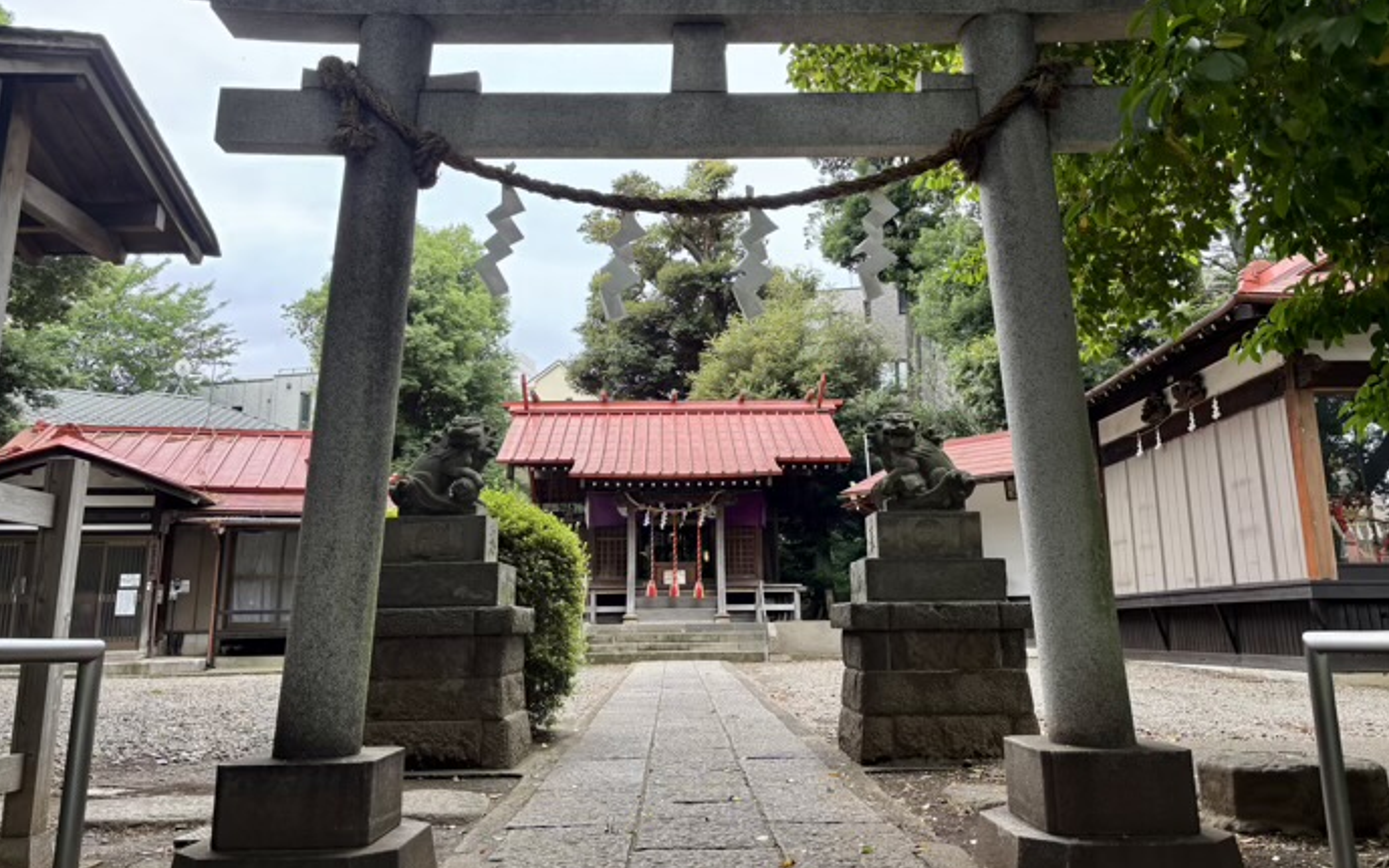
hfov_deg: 66.5
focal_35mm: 28
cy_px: 392
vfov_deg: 44.5
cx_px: 685
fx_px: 1060
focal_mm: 5.96
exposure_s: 1/162
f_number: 1.6
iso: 40
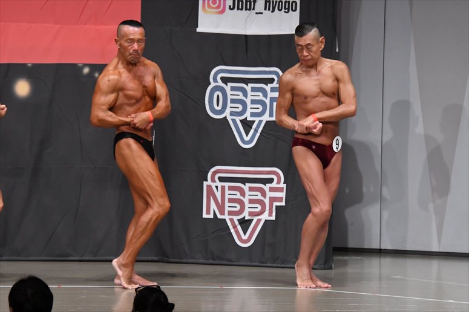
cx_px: 234
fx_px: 2930
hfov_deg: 9.2
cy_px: 156
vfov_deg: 6.1
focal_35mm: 225
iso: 5000
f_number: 5.6
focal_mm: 150
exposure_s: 1/400
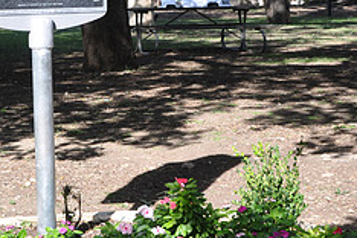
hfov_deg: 14.4
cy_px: 19
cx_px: 46
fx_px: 1398
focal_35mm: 141
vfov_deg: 9.7
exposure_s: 1/160
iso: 200
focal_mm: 38
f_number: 6.3
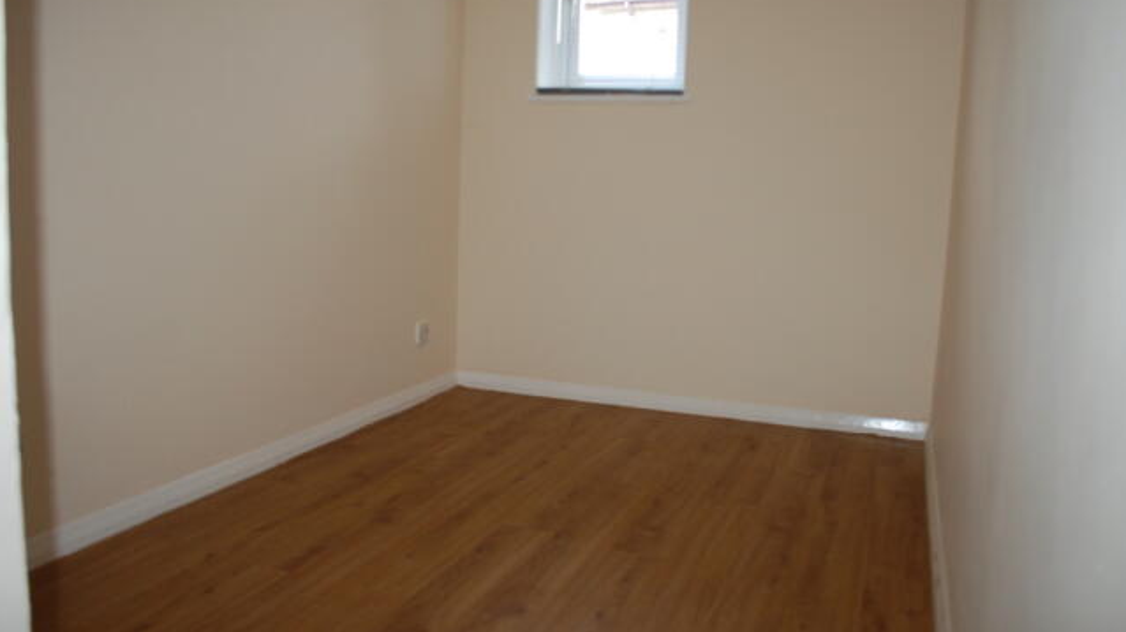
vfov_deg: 40.1
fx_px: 866
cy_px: 286
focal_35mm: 29
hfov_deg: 66.1
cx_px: 571
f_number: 3.5
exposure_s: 1/60
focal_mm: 18
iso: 400
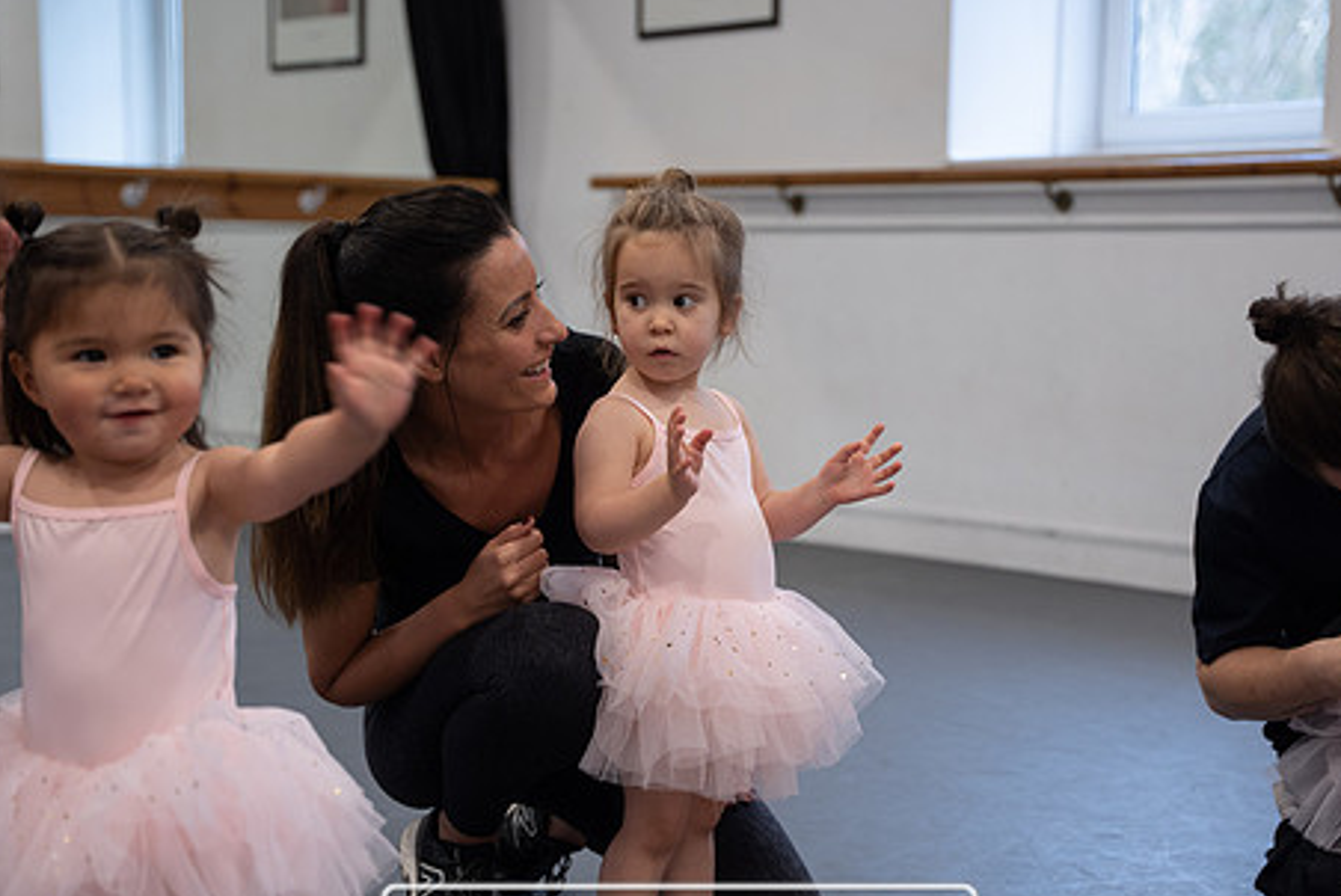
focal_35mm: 64
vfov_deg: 21.2
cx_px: 679
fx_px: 2385
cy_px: 562
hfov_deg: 31.4
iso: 1000
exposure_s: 1/160
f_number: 2.8
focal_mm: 49.9
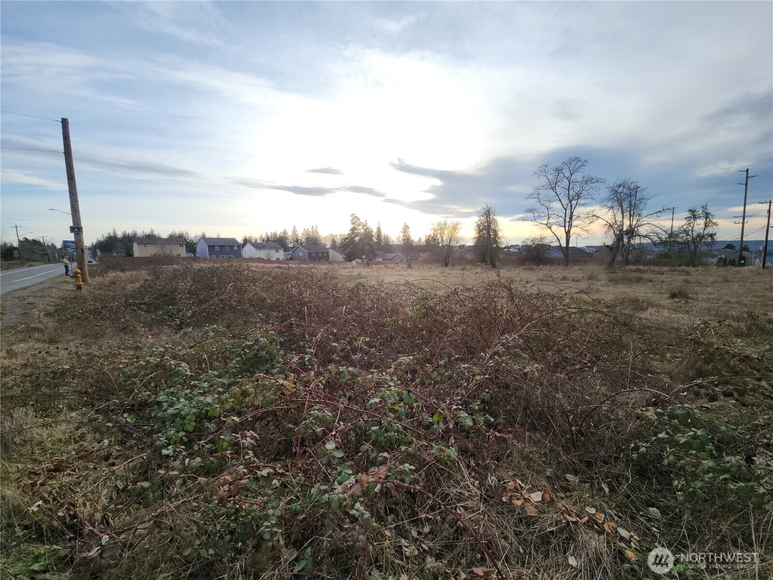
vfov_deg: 89.9
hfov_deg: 106.2
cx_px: 386
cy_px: 290
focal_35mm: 13
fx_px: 290
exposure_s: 1/895
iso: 50
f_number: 2.2
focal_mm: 2.2
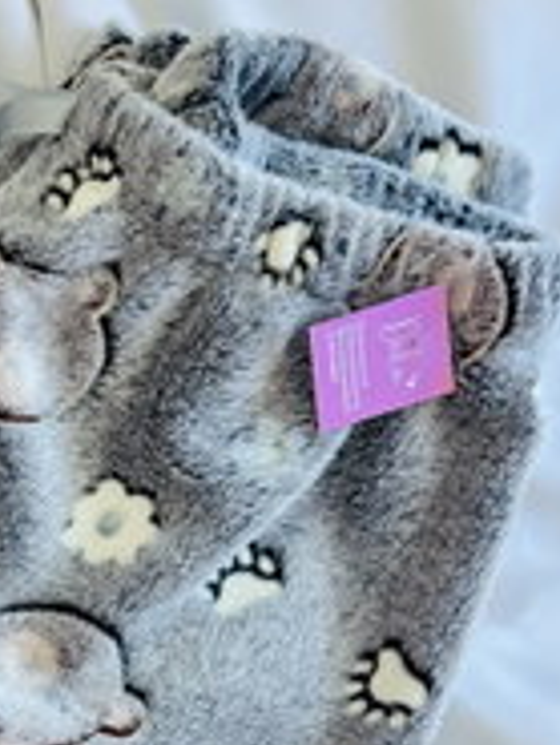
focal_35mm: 69
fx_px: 1487
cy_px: 586
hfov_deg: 19.4
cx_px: -201
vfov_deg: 27.6
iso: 125
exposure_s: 1/100
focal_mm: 6.76
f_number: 1.78
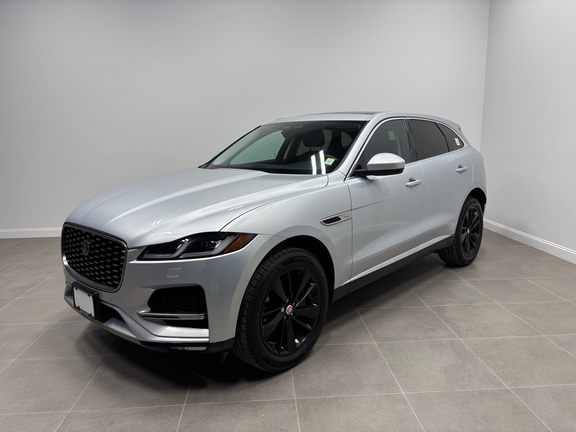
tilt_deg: -10.5
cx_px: 288
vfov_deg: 53.1
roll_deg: +0.9
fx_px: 433
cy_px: 216
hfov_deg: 67.3
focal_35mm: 26
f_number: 1.6
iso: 40
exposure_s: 1/254
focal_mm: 5.96
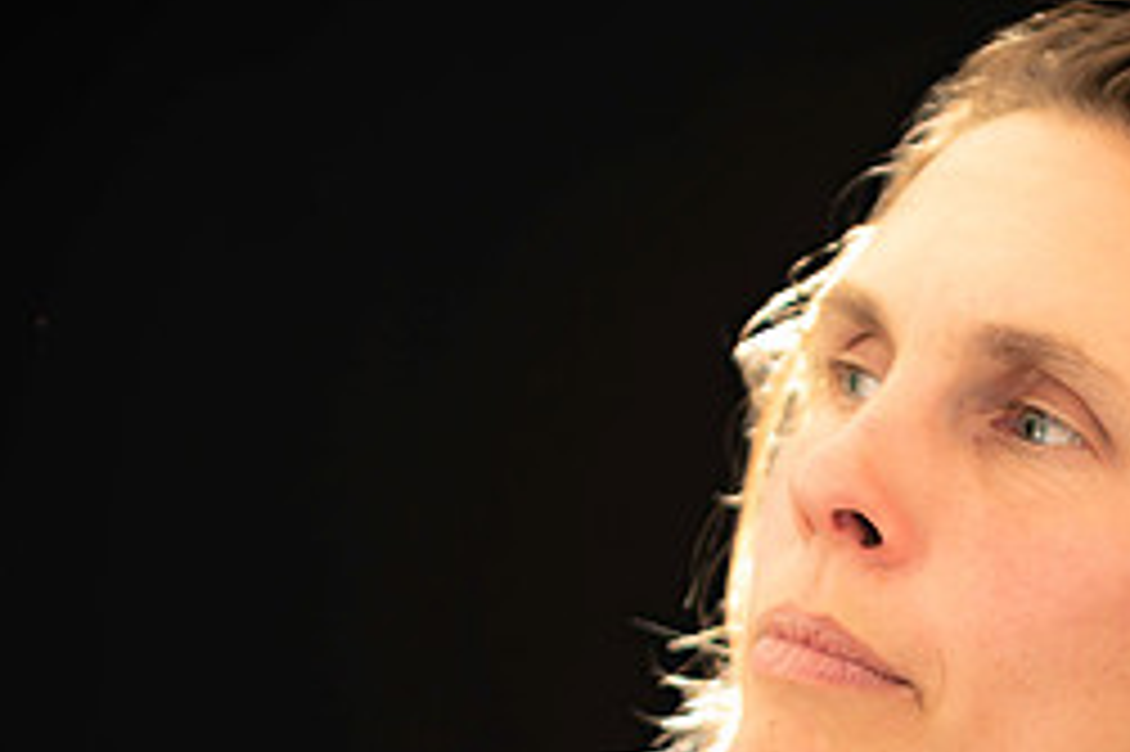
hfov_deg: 4.5
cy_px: 619
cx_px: 932
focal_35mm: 463
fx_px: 14523
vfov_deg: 3.0
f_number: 2.8
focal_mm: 200
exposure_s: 1/30
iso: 50
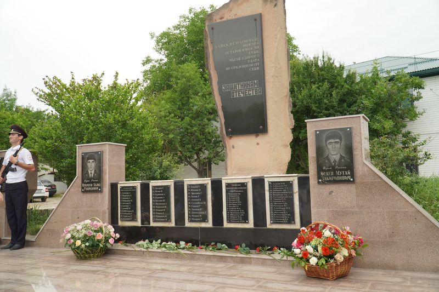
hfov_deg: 61.9
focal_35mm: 30
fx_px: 366
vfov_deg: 43.6
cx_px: 220
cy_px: 146
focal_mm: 20
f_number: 4.5
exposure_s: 1/250
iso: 100
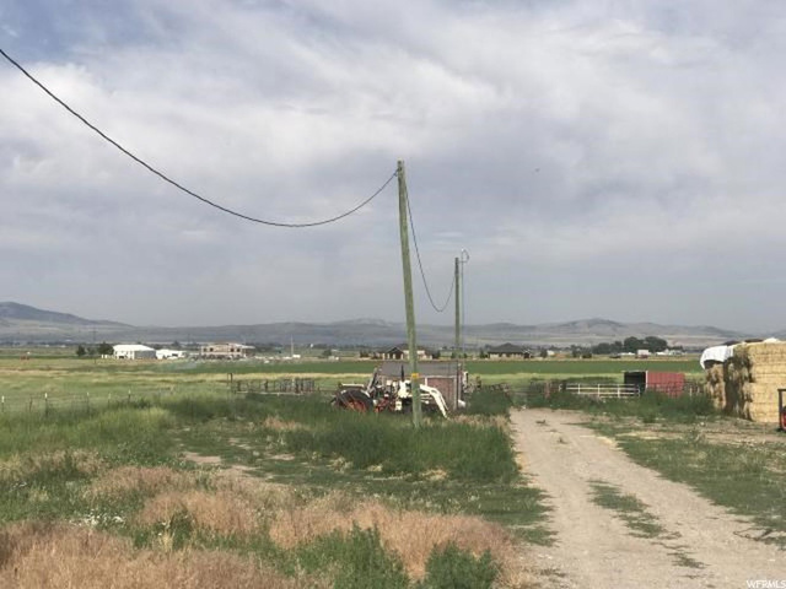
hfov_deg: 33.8
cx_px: 393
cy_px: 294
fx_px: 1294
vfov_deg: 25.7
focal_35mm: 57
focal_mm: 6.6
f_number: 2.8
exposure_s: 1/1709
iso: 20
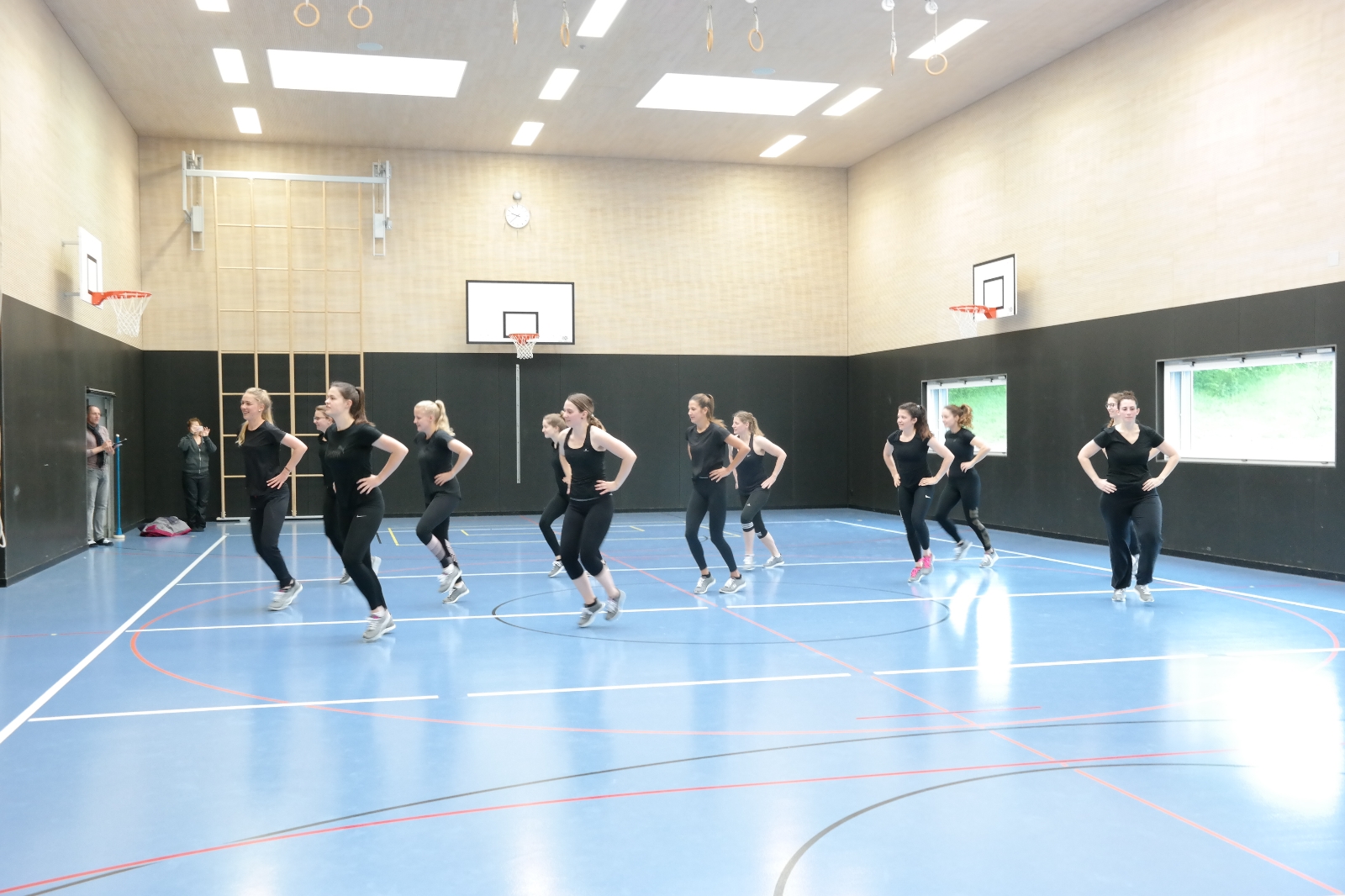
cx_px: 672
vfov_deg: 40.0
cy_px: 448
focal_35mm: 33
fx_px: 1233
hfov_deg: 57.2
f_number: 6.3
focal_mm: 22
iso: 1600
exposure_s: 1/40
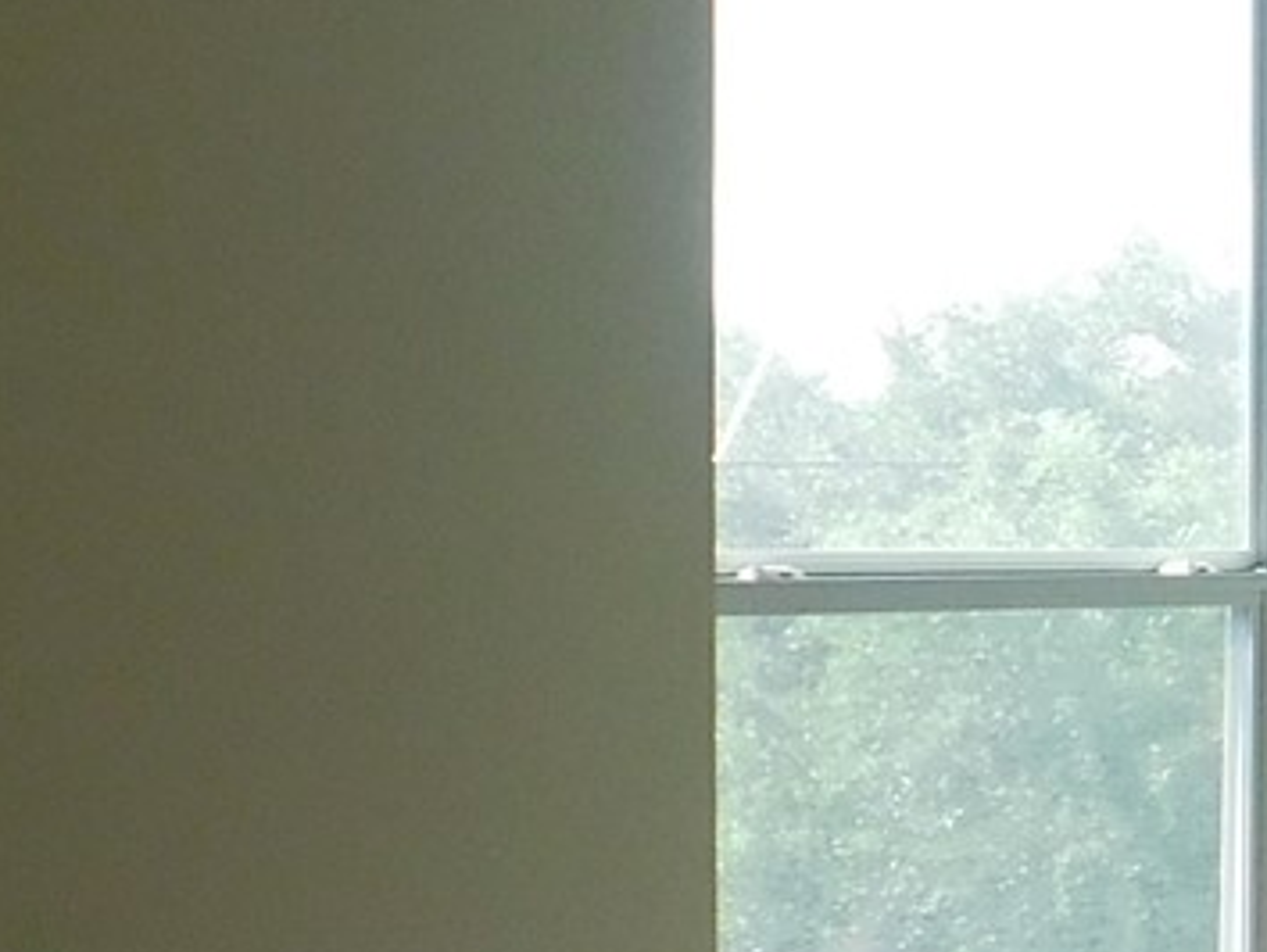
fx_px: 4871
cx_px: 1396
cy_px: 948
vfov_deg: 11.1
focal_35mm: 133
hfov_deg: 14.5
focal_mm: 4
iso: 125
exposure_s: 1/200
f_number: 3
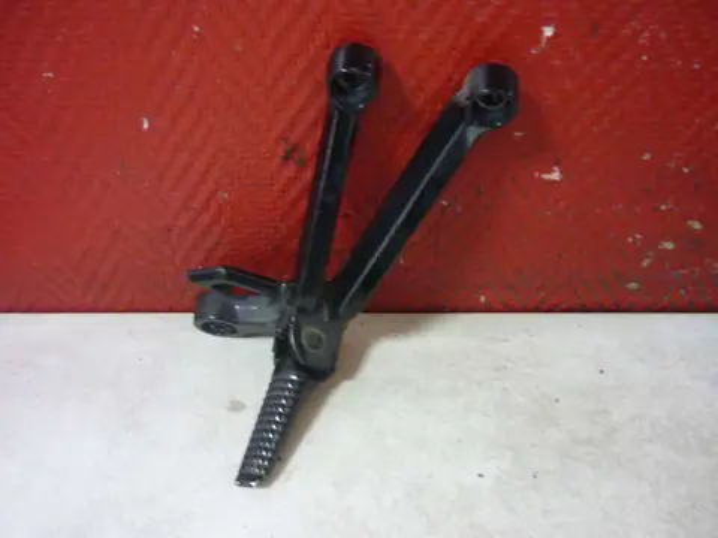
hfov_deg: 55.4
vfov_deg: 42.9
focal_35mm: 33
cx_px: 359
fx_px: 684
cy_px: 269
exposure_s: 1/8
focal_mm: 5.5
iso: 400
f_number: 2.8
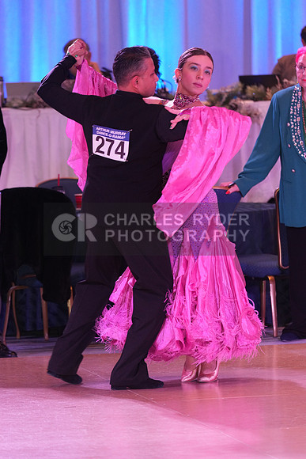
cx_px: 153
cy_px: 230
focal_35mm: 200
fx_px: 2548
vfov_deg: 10.3
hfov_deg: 6.9
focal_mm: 200
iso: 2000
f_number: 4.5
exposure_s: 1/200
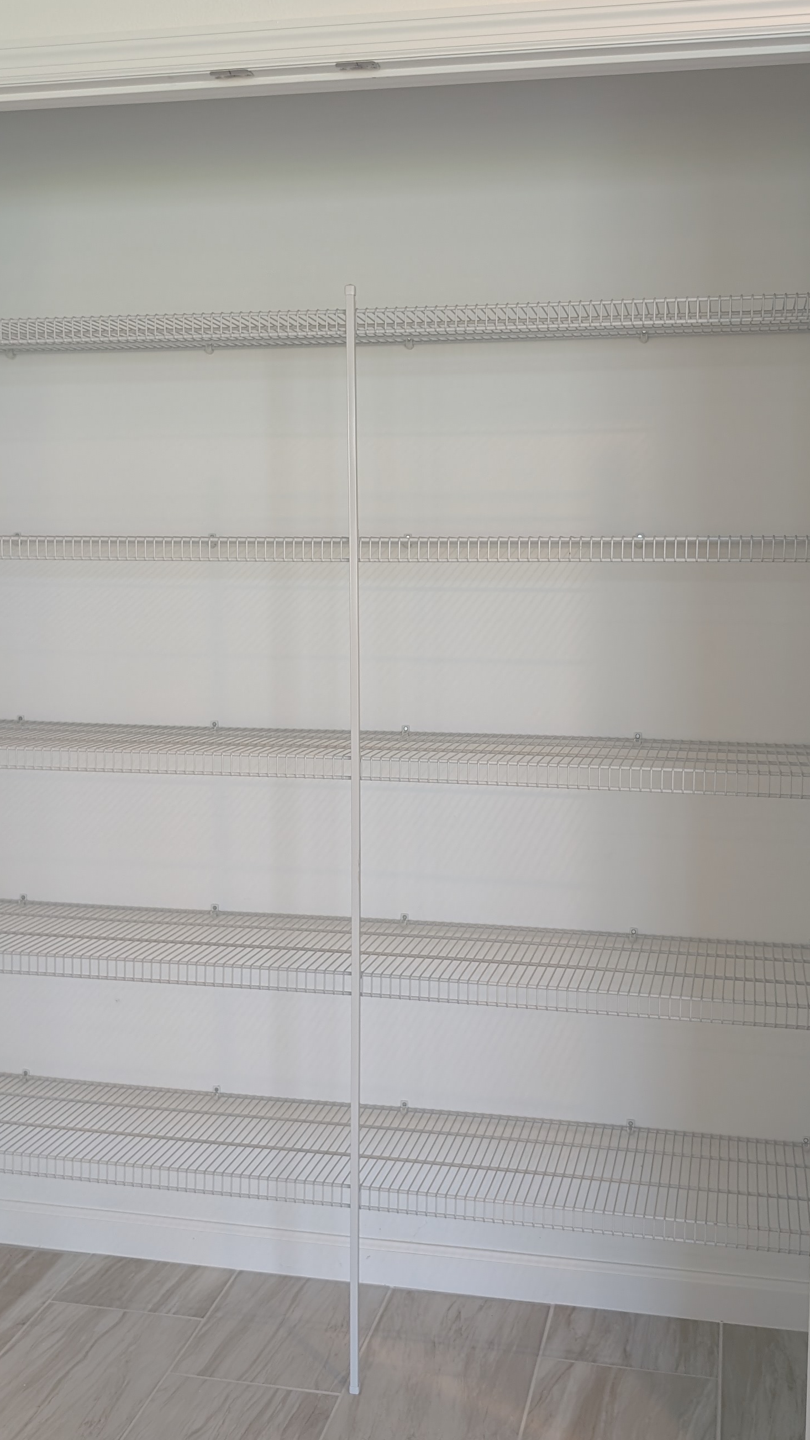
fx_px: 1565
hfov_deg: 29.0
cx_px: 360
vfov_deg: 49.4
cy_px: 698
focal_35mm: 41
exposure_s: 1/60
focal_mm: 6.9
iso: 96
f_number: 1.68
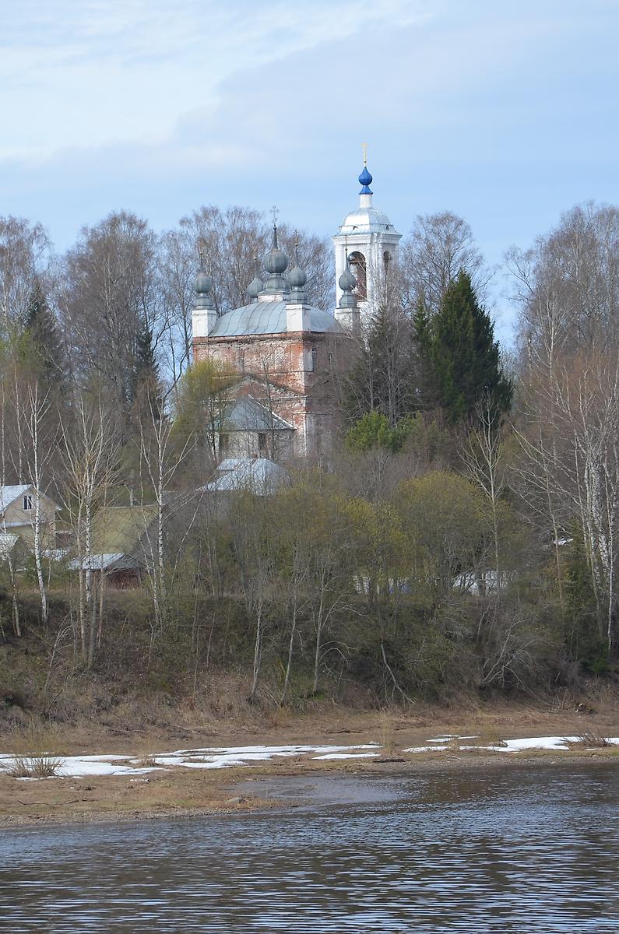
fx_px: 4080
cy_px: 467
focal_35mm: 158
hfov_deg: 8.7
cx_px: 310
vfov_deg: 13.1
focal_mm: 105
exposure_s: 1/250
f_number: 8
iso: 140
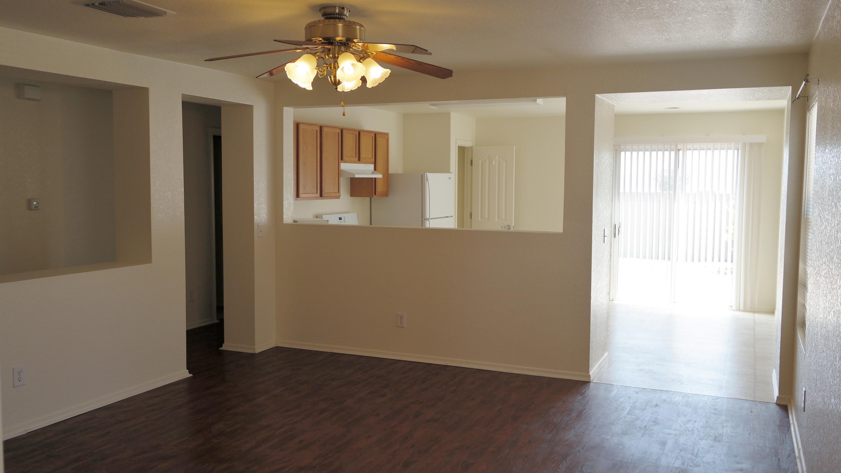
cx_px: 425
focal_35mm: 32
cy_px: 242
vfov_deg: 36.7
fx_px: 714
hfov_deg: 61.0
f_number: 3.5
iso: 100
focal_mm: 20
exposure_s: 1/80
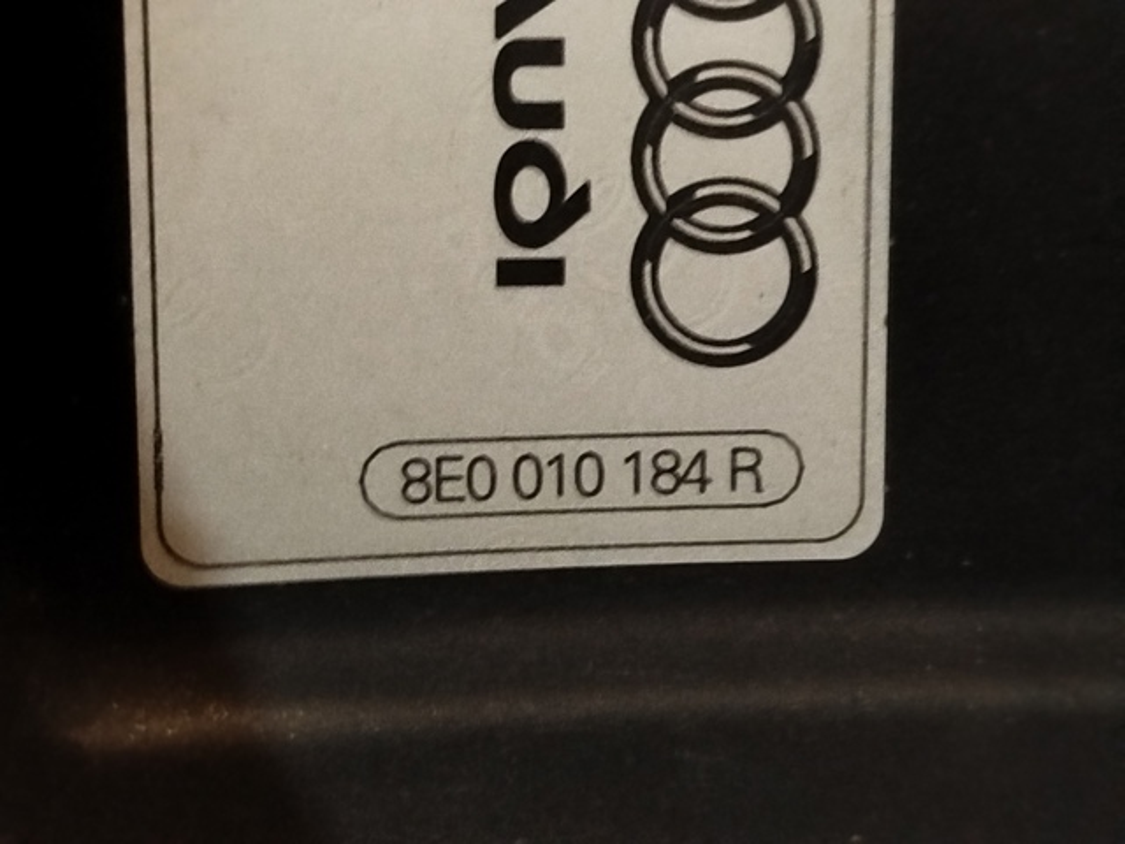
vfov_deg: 20.4
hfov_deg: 27.0
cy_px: 422
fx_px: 2340
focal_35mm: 72
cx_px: 562
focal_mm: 5.31
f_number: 1.7
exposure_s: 1/17
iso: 1250
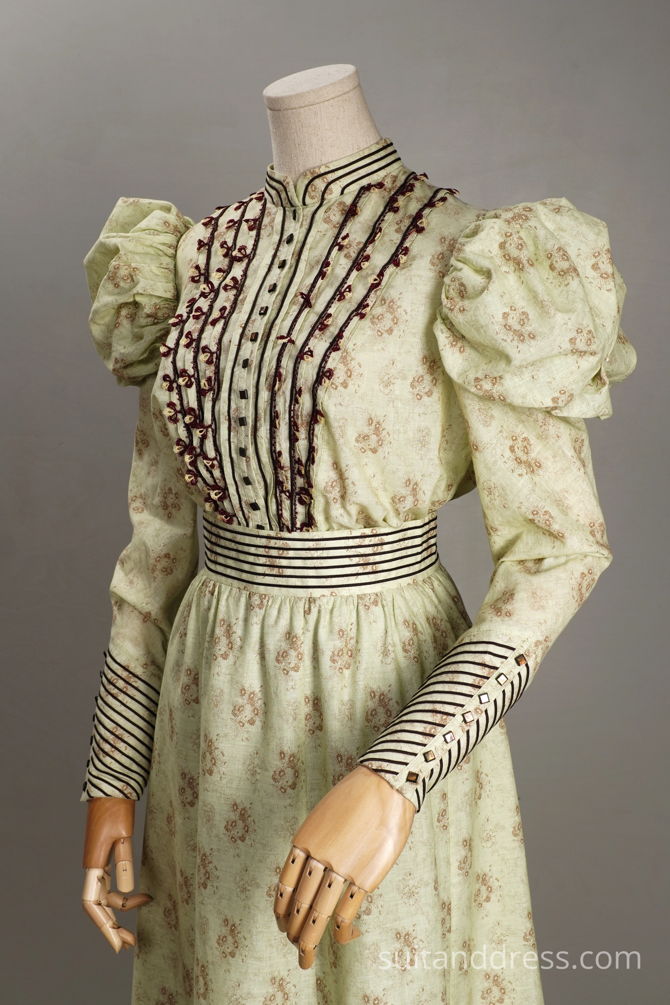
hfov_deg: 28.1
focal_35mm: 48
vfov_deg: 41.1
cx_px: 335
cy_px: 502
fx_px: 1340
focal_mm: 32
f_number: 7.1
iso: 320
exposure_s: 1/40
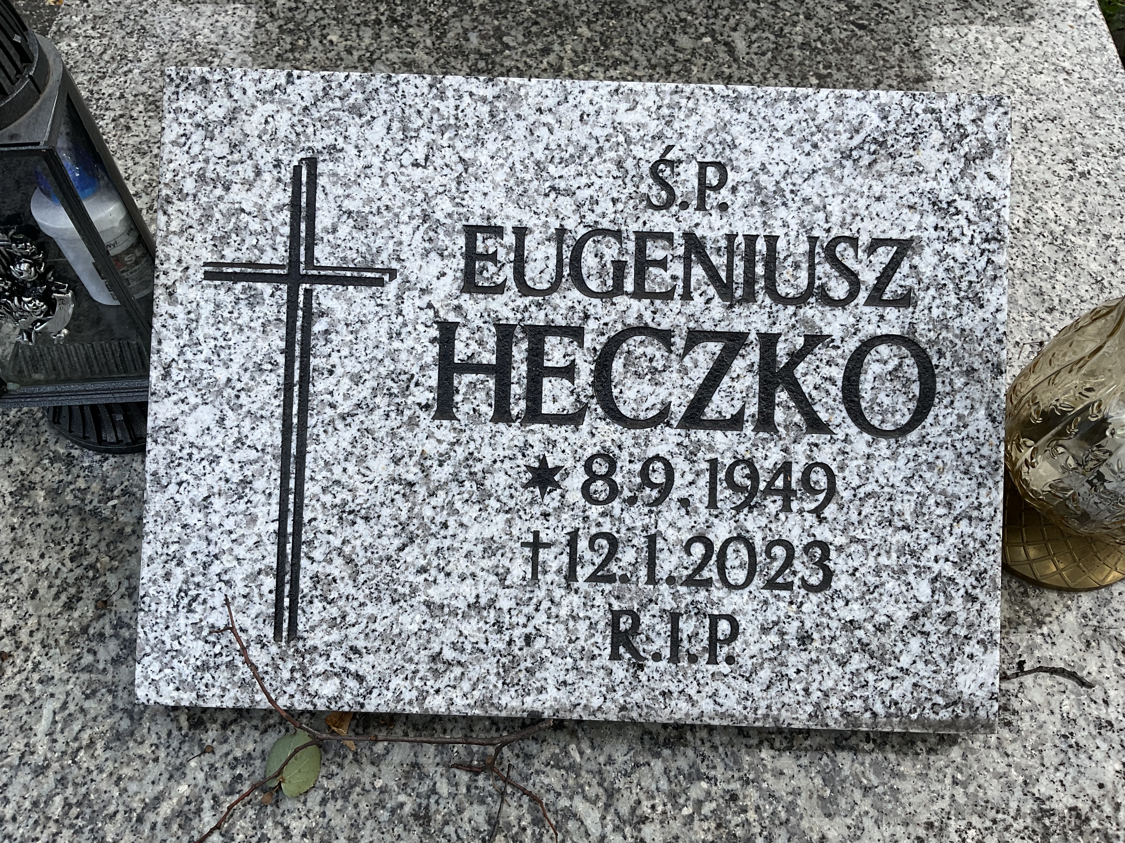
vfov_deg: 48.2
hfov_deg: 61.7
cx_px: 562
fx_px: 942
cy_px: 422
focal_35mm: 29
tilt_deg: -61.4
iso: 16
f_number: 1.8
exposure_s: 1/406
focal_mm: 3
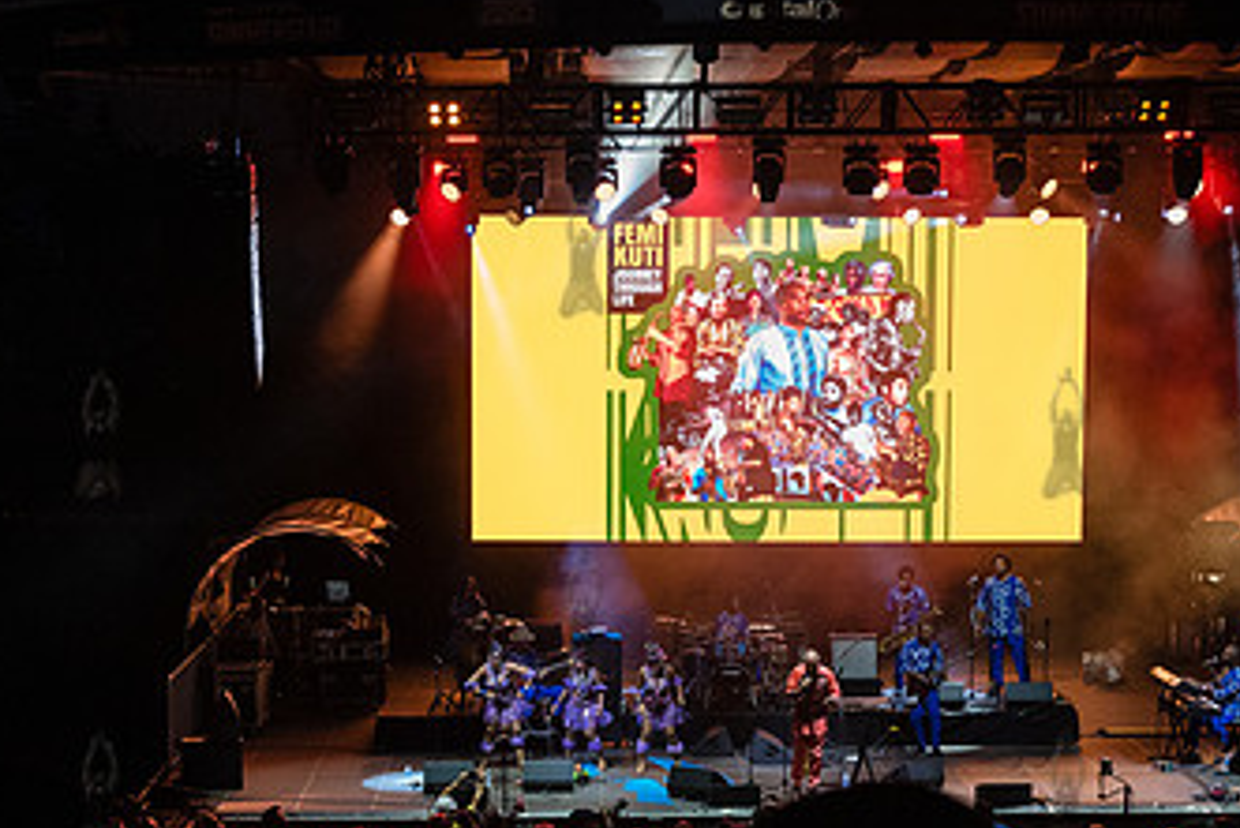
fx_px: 2894
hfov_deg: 24.2
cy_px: 613
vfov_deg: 16.2
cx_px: 581
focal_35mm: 84
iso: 4000
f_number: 4
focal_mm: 48
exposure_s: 1/500
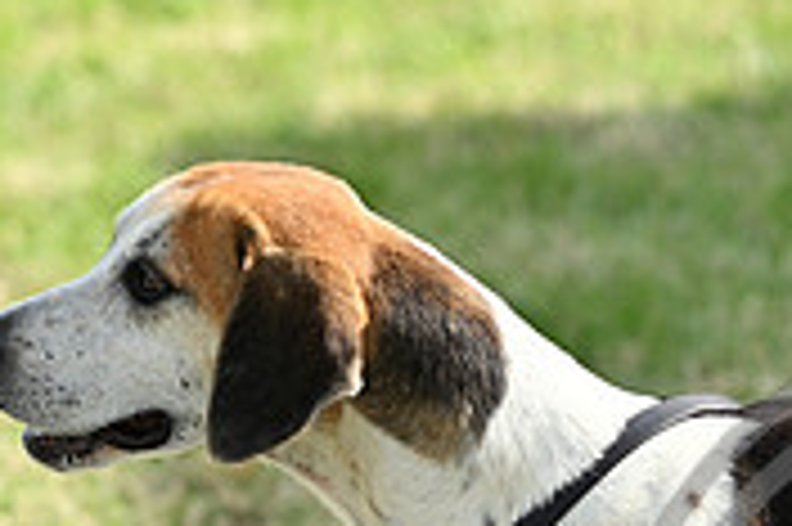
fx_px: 8858
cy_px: 704
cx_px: 999
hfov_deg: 5.1
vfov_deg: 3.4
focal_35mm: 403
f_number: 4.5
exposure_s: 1/1000
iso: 250
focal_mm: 122
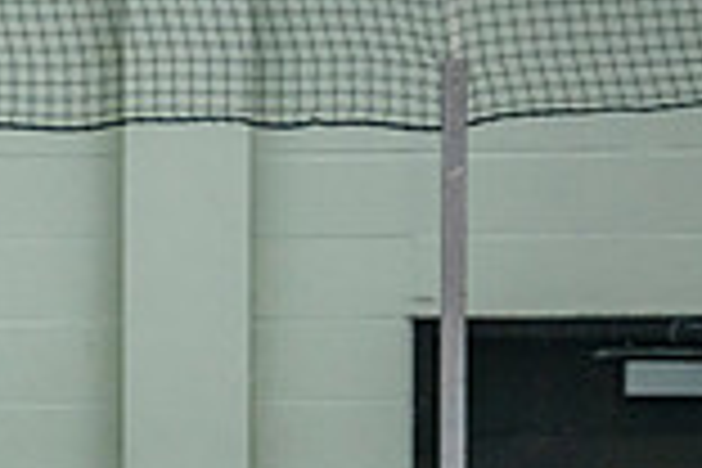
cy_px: 896
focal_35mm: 594
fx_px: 11582
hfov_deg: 3.5
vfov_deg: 2.3
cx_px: -417
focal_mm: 145
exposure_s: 1/640
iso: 2000
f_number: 3.2
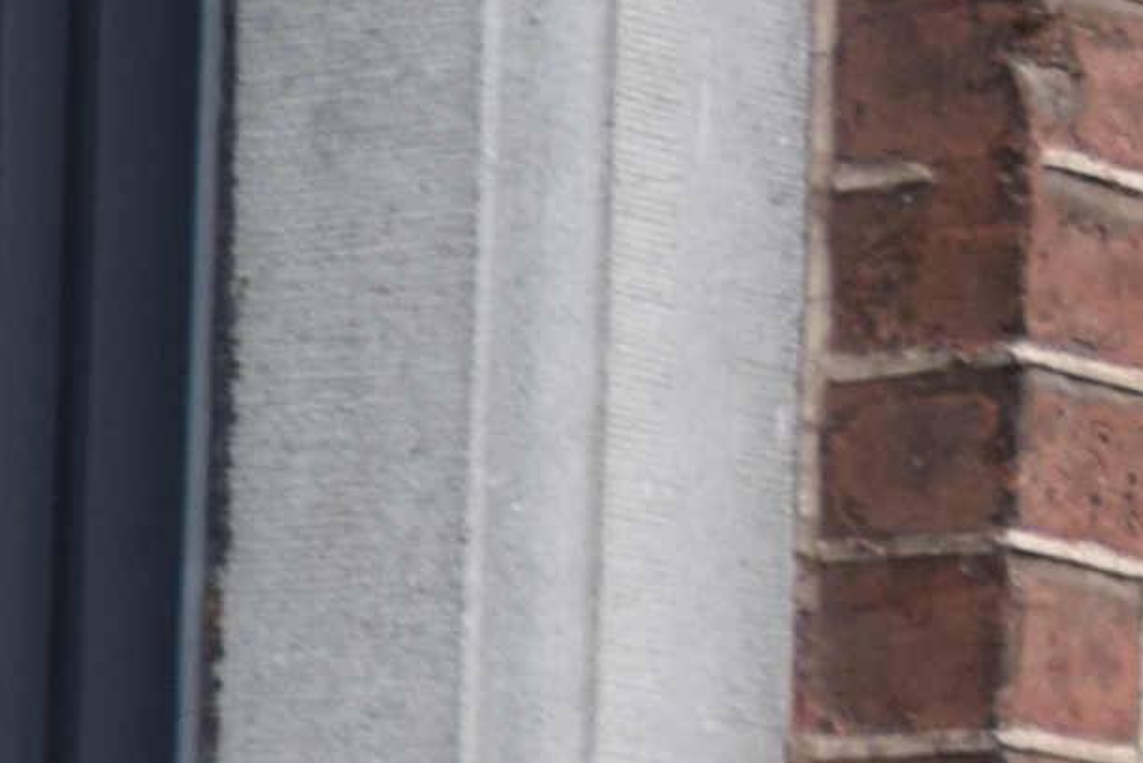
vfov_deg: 4.7
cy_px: 2387
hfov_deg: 6.7
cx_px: -2382
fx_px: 8819
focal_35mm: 278
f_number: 5
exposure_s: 1/100
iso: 400
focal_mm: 25
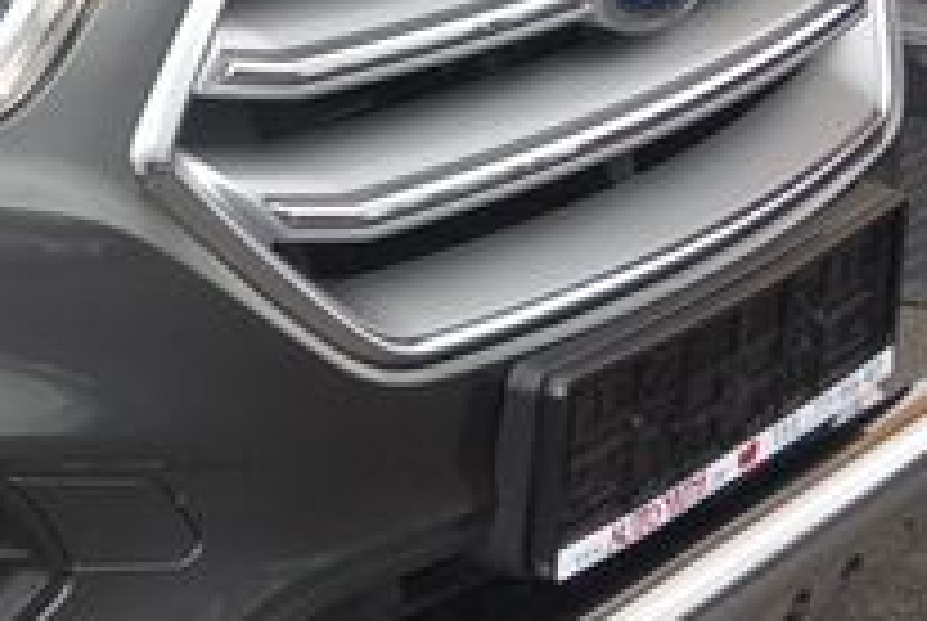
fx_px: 3455
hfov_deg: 13.2
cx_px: -945
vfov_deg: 10.2
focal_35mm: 134
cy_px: 34
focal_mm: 10
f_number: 4
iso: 160
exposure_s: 1/250
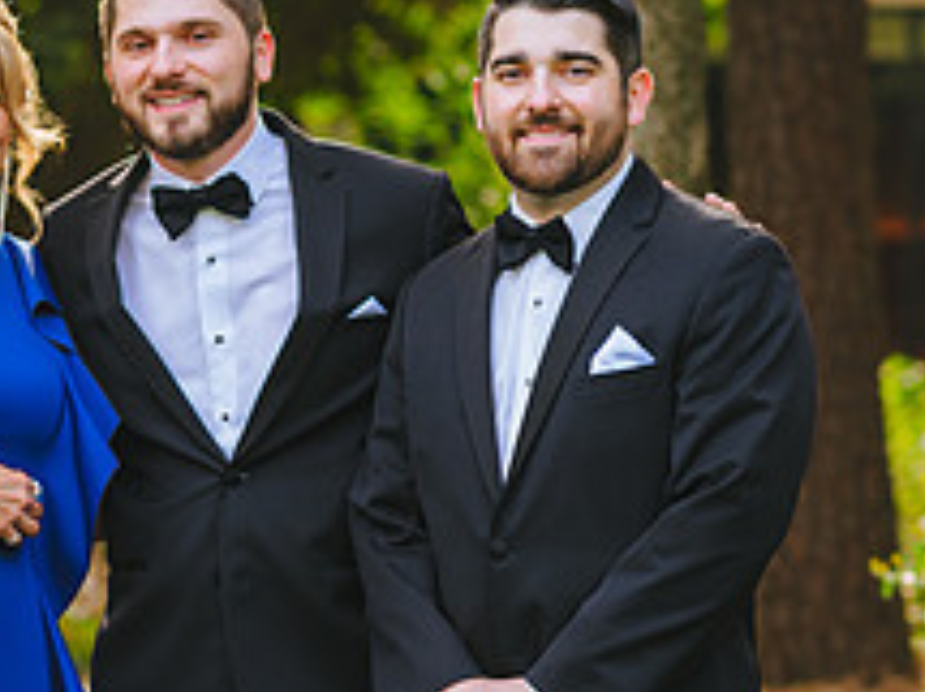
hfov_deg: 8.9
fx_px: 5902
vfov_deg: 6.7
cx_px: -120
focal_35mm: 221
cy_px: 509
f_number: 2.8
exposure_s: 1/640
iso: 400
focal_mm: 85
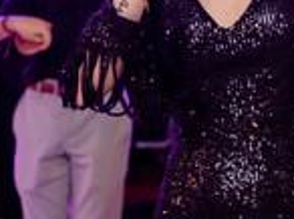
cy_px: 37
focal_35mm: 148
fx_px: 1255
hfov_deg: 13.3
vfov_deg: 10.0
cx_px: 260
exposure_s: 1/160
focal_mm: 23
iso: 1000
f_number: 1.4
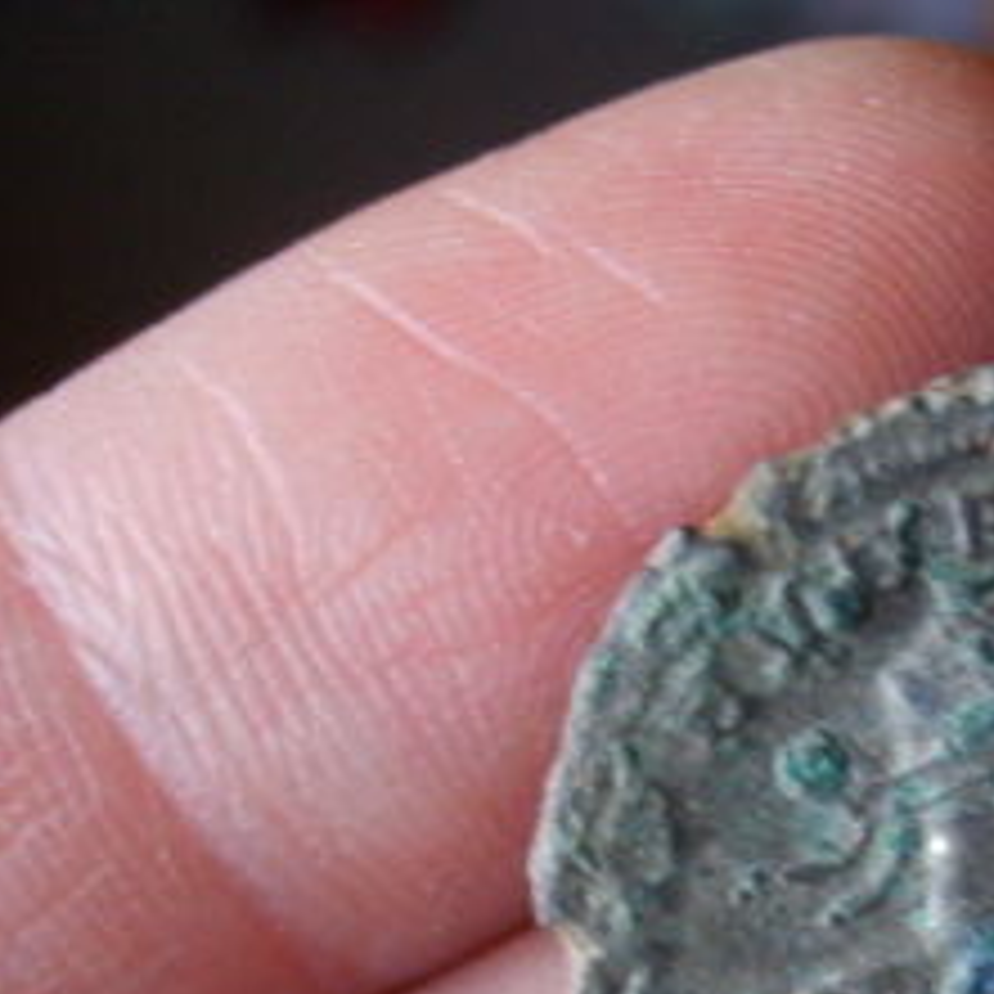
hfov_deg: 19.9
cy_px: 864
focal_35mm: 84
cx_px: 1057
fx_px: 2729
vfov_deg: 20.3
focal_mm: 5.8
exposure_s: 1/8
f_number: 2.8
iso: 139
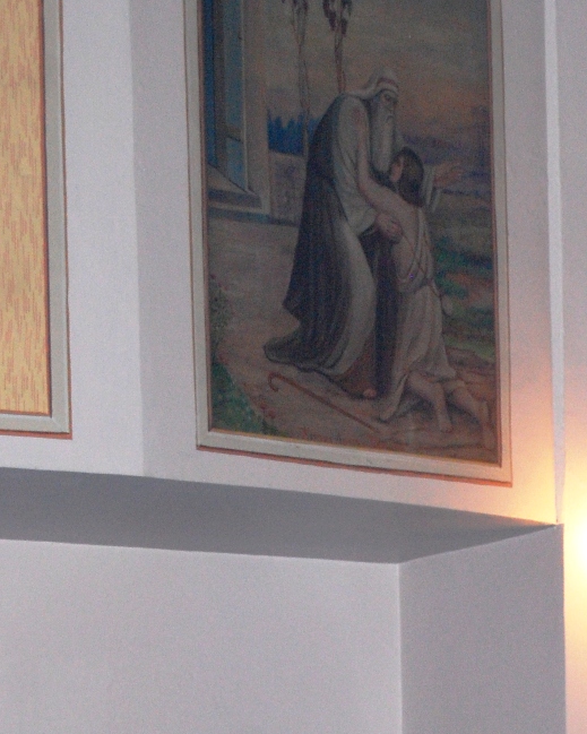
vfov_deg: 8.2
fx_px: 5026
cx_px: 651
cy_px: 968
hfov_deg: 6.7
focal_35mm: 231
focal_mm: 55
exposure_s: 1/60
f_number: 5.6
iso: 800
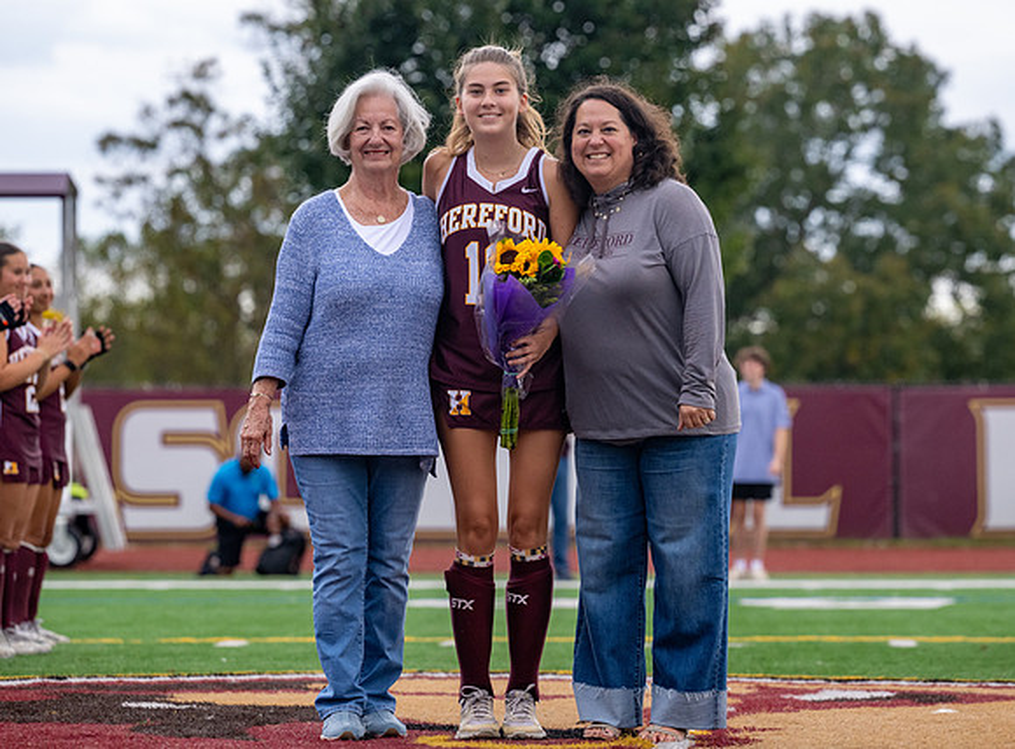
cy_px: 348
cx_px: 532
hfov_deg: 11.1
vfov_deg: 8.2
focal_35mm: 180
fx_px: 5244
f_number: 4.5
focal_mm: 150
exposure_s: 1/640
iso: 1400
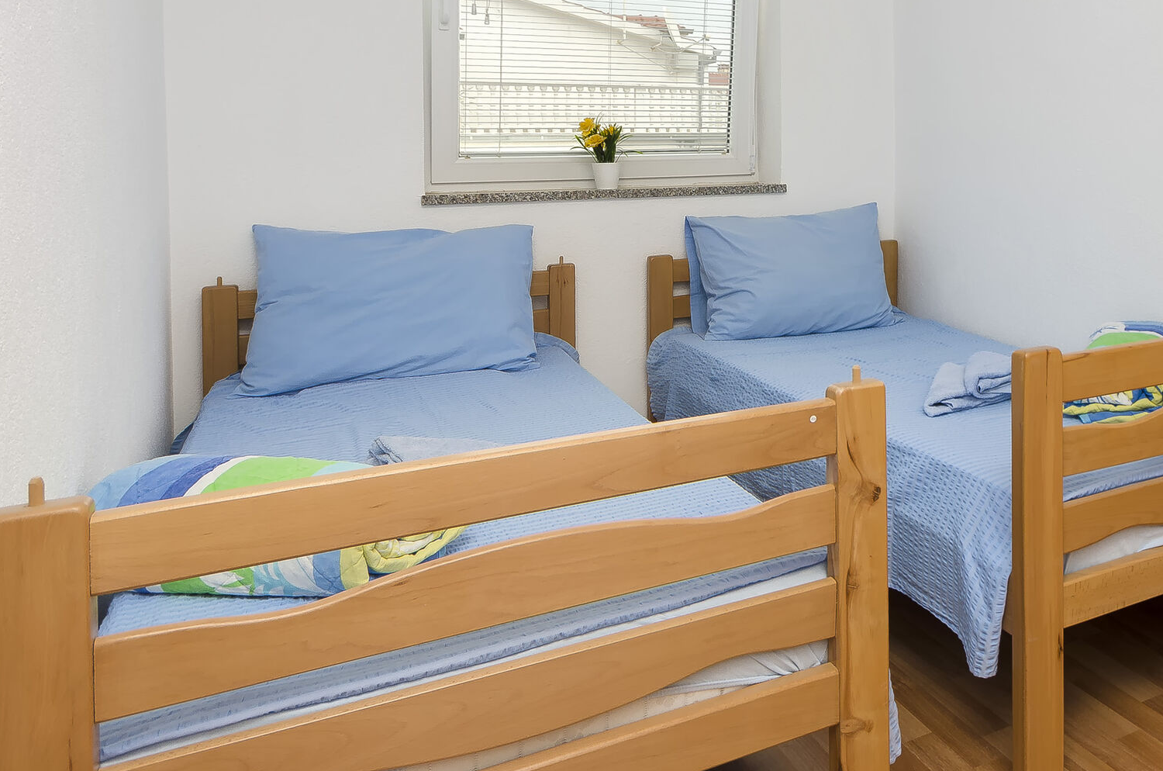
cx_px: 854
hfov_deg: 62.3
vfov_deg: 45.1
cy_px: 225
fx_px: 903
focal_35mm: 28
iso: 100
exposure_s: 1/100
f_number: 7.1
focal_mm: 10
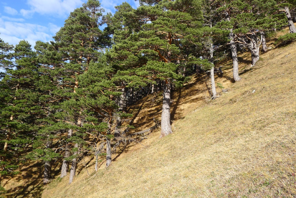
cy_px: 99
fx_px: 214
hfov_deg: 69.4
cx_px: 148
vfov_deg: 49.6
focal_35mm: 26
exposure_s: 1/400
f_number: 3.2
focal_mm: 5.5
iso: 80
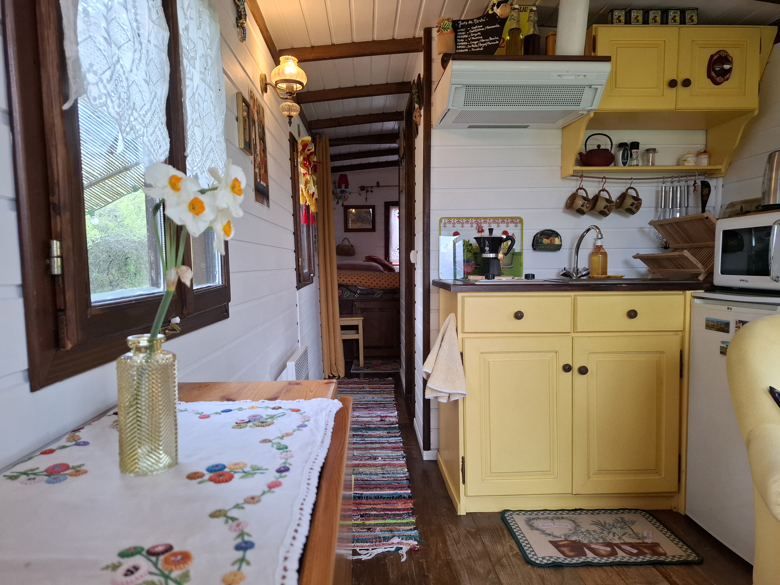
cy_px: 292
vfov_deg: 58.9
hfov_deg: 73.9
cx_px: 390
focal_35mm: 23
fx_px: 518
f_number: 1.8
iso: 100
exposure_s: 1/100
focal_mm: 5.54
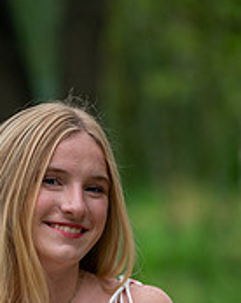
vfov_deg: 4.5
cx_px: 75
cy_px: 356
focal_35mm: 425
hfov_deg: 3.6
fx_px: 3796
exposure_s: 1/200
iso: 200
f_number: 4
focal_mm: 174
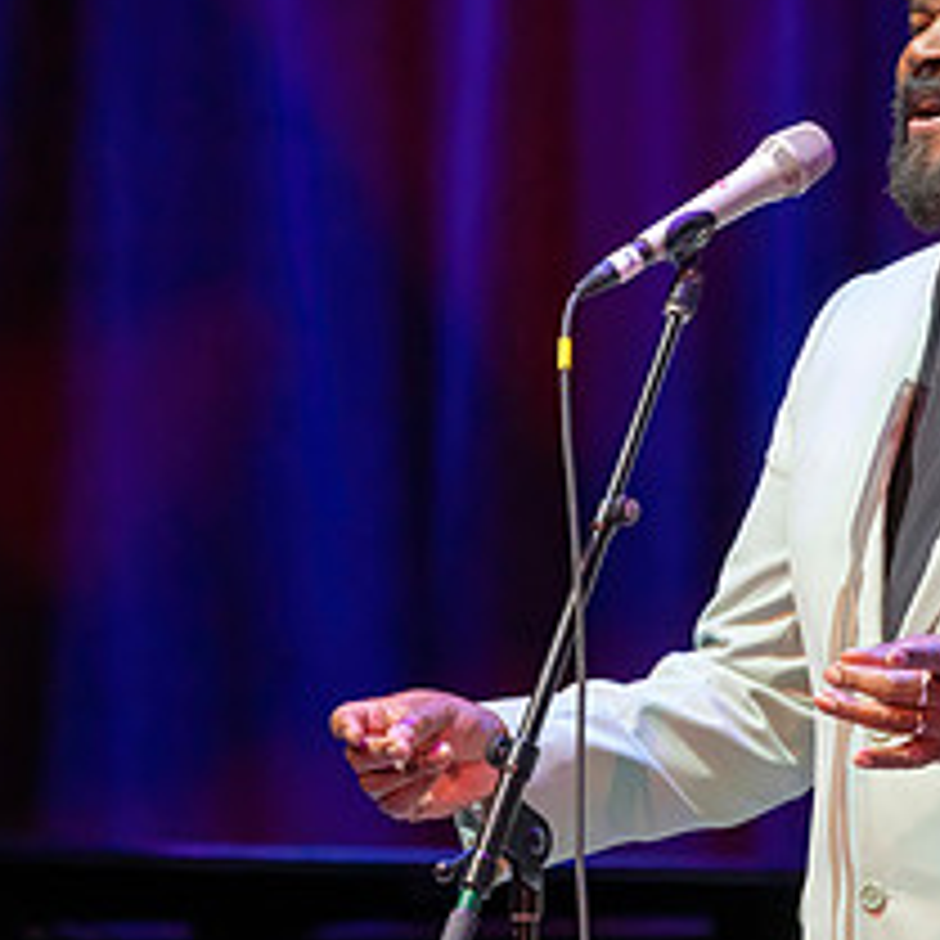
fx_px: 25223
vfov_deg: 2.1
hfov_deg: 2.1
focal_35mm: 821
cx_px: 958
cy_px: 618
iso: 6400
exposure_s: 1/320
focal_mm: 348
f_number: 5.6
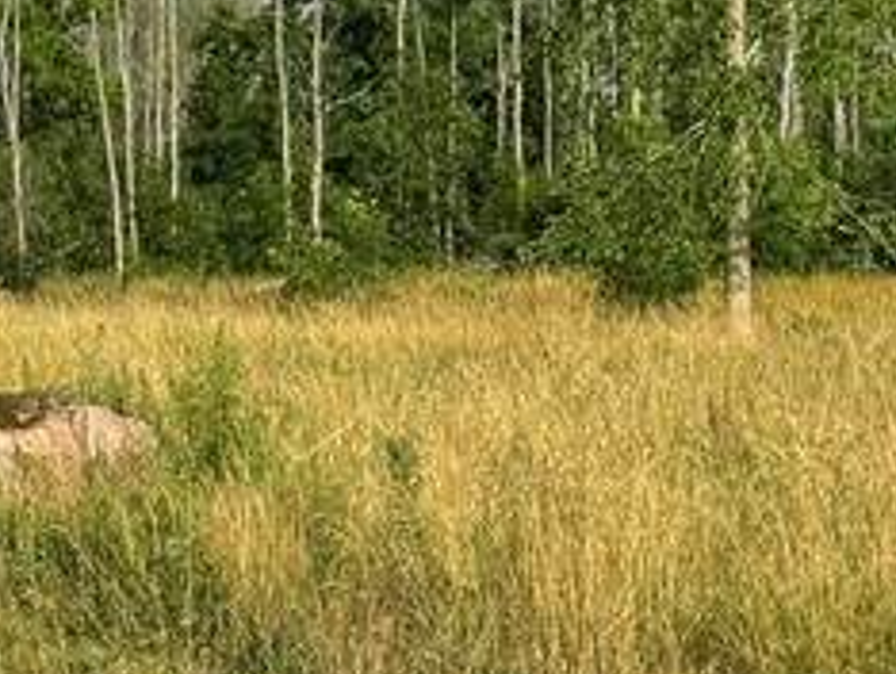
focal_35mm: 105
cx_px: -693
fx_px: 2721
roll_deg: +0.7
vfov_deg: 14.1
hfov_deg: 16.0
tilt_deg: -2.4
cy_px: 364
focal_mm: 6.76
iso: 80
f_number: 1.78
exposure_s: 1/4310
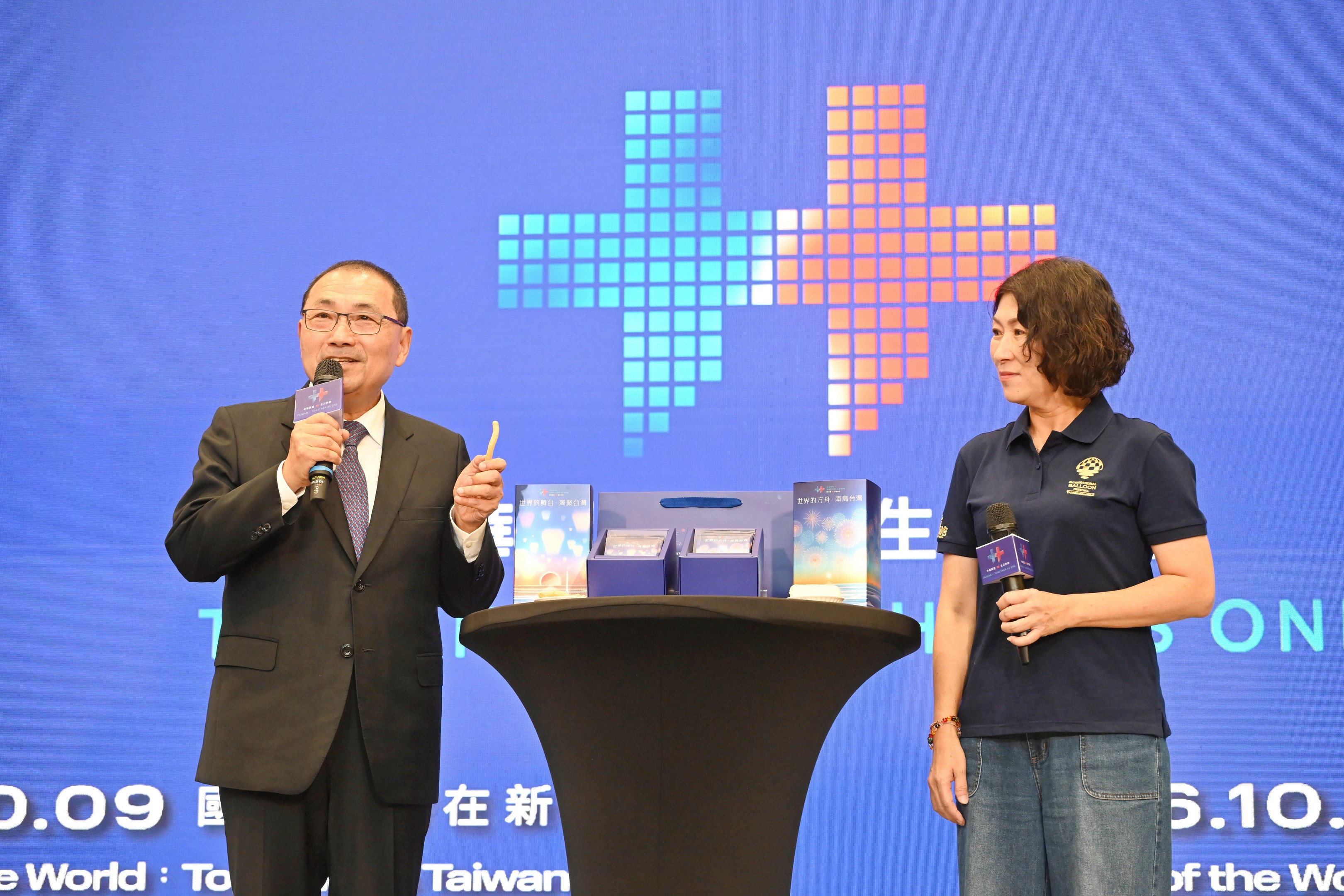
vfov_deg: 19.5
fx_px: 2613
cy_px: 448
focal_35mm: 70
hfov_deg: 28.8
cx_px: 672
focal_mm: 70
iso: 2800
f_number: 4
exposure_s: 1/125
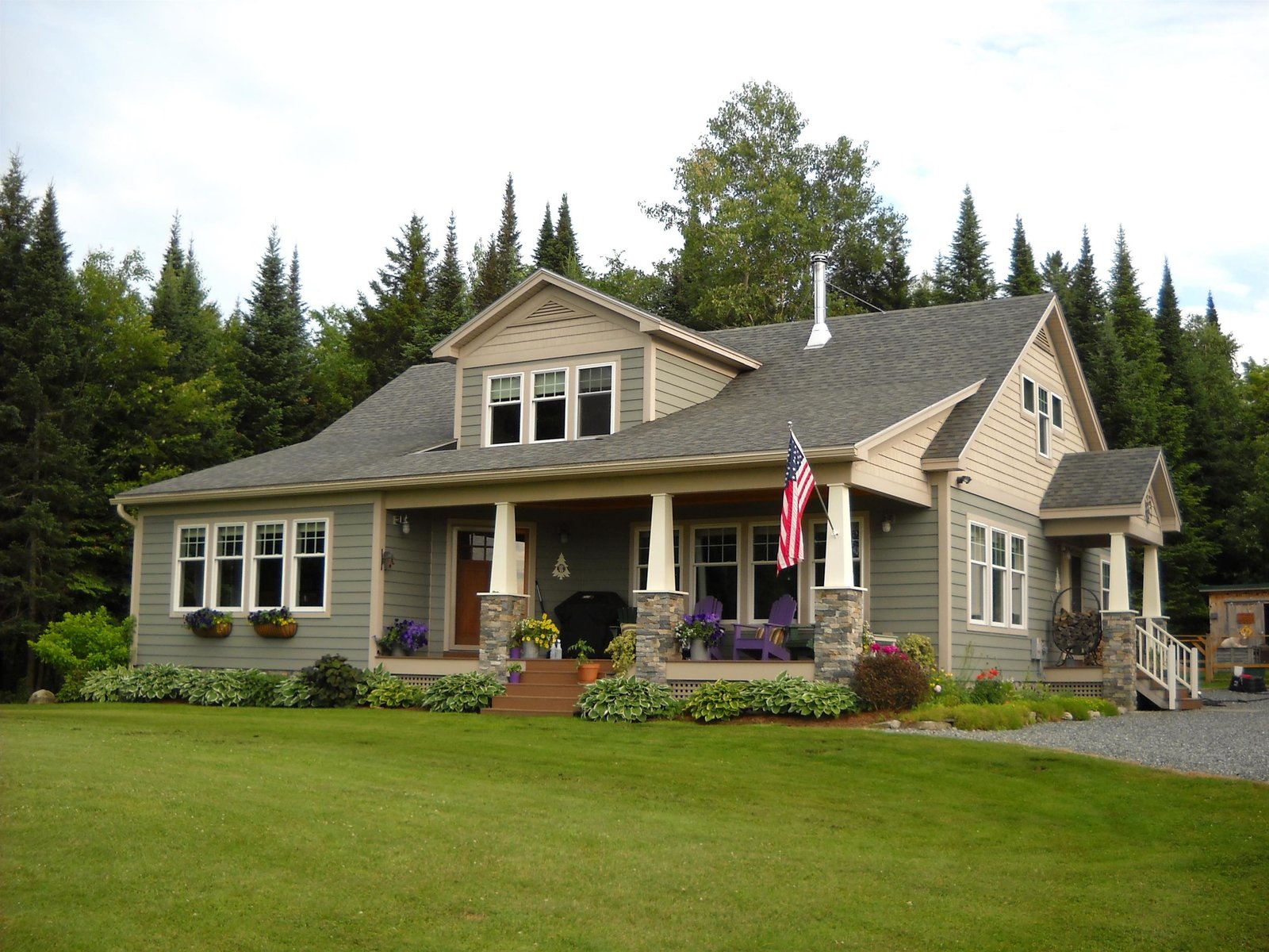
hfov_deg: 45.8
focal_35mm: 41
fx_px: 1503
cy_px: 476
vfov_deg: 35.1
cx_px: 634
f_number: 3.1
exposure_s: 1/201
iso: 64
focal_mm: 6.72
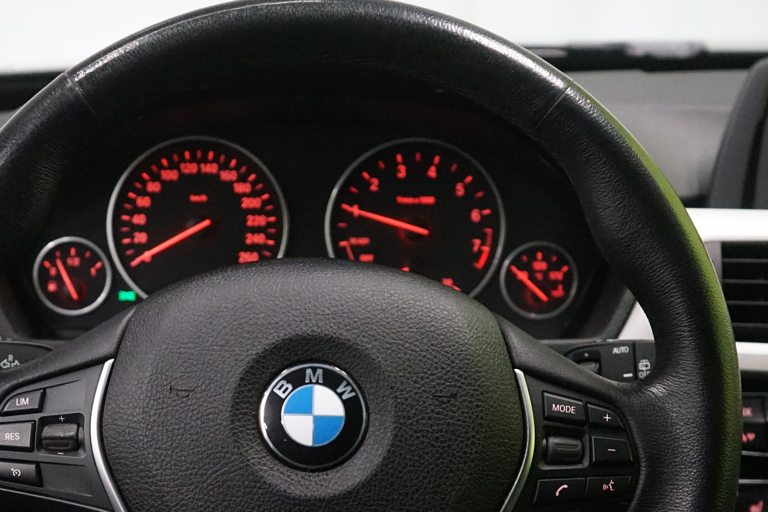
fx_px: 1450
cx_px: 291
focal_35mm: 68
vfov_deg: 19.8
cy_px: 398
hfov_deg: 29.5
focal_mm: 37
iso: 6400
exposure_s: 1/80
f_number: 4
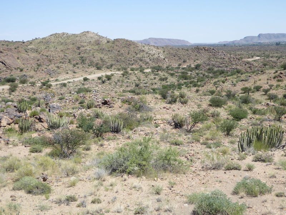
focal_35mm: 57
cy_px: 108
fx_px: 471
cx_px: 143
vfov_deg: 25.7
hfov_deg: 33.8
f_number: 4.1
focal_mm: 9.6
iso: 80
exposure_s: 1/500
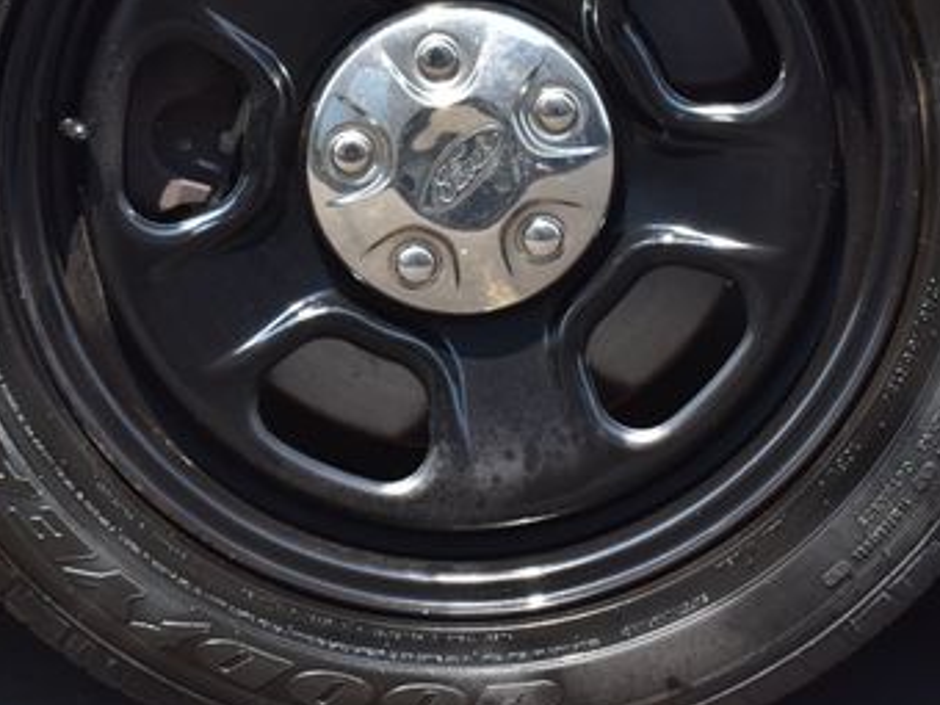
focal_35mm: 103
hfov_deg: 19.1
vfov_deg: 14.3
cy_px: 180
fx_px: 2797
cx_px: 476
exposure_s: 1/200
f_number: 10
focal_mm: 38
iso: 400
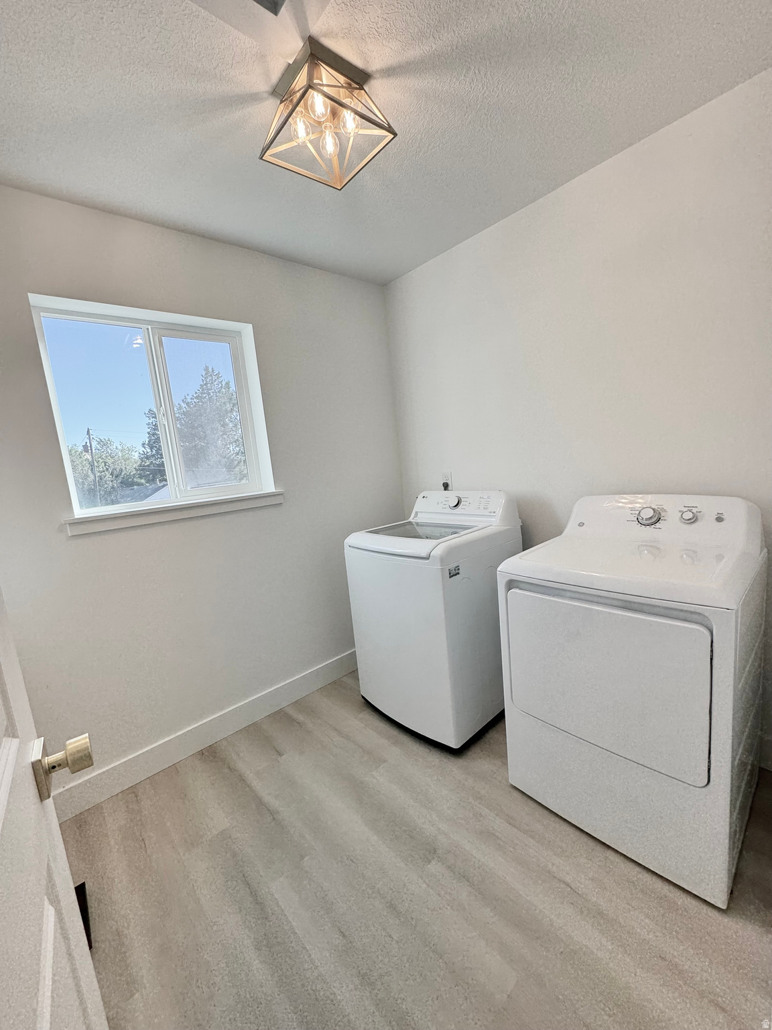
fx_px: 416
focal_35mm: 14
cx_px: 386
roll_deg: +5.3
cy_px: 515
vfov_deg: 102.1
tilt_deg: -9.3
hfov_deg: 85.7
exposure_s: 1/146
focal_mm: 2.22
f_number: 2.2
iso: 40
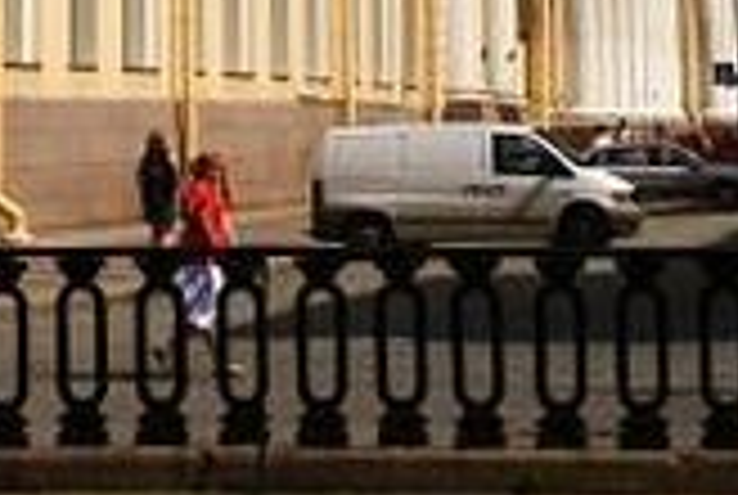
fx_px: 4046
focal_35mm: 197
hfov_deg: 10.4
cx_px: 153
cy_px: -558
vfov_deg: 6.7
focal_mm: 24
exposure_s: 1/200
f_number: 11
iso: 200
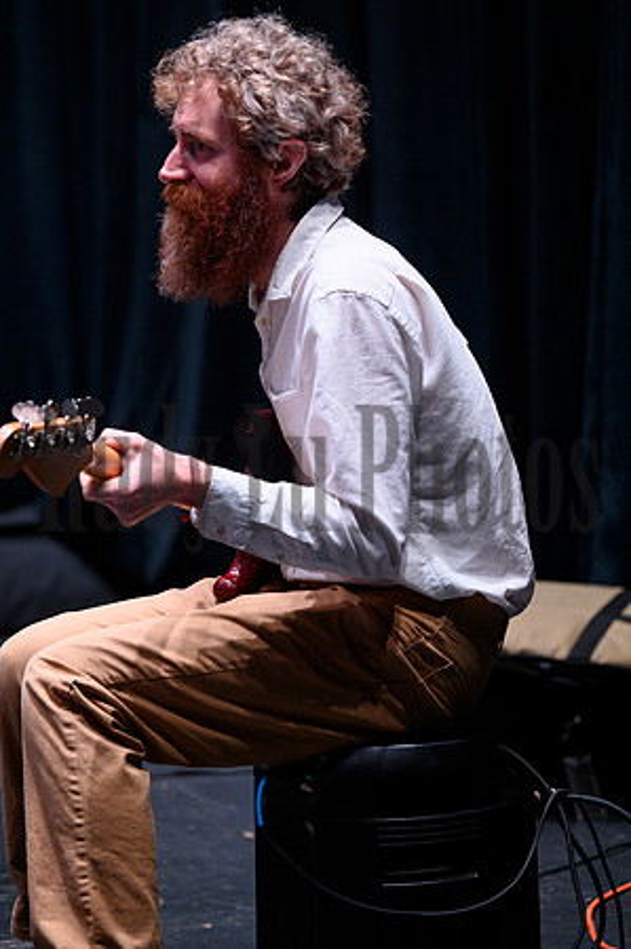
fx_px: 3953
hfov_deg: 9.1
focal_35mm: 150
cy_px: 474
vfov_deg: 13.7
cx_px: 316
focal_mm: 150
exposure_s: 1/200
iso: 3200
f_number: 4
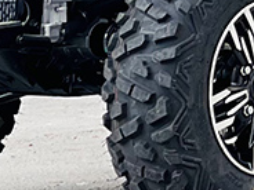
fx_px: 2942
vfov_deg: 3.6
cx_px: 651
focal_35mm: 401
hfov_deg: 4.8
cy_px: -399
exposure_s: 1/122
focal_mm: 6
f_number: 2
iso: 32
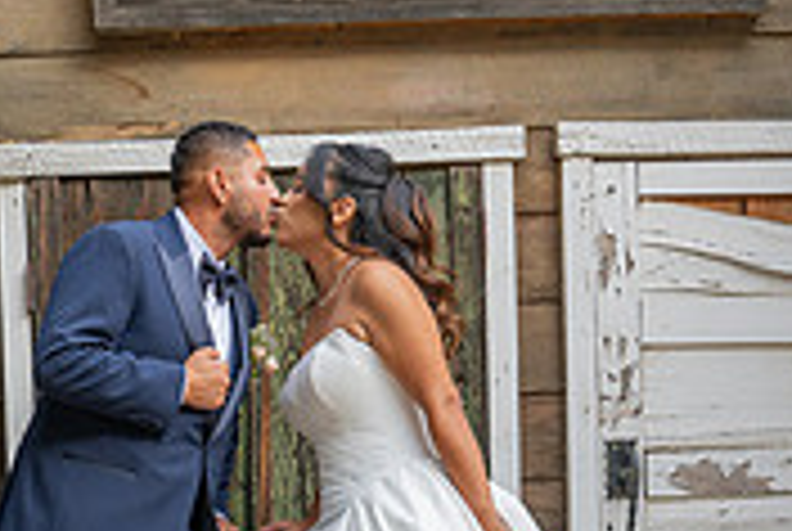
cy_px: 709
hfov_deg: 25.3
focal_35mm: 79
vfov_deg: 16.3
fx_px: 1741
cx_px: 180
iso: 320
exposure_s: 1/250
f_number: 3.5
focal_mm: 24
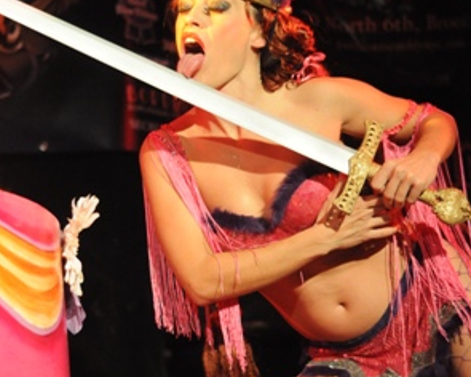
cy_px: 208
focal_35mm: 107
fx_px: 1492
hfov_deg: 17.9
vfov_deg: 14.4
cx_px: 235
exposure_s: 1/125
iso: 3200
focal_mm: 50
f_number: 2.5
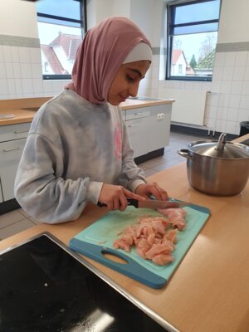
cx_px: 124
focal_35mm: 26
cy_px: 166
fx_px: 249
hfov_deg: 53.1
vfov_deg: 67.3
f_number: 2.4
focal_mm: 4.32
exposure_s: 1/100
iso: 200
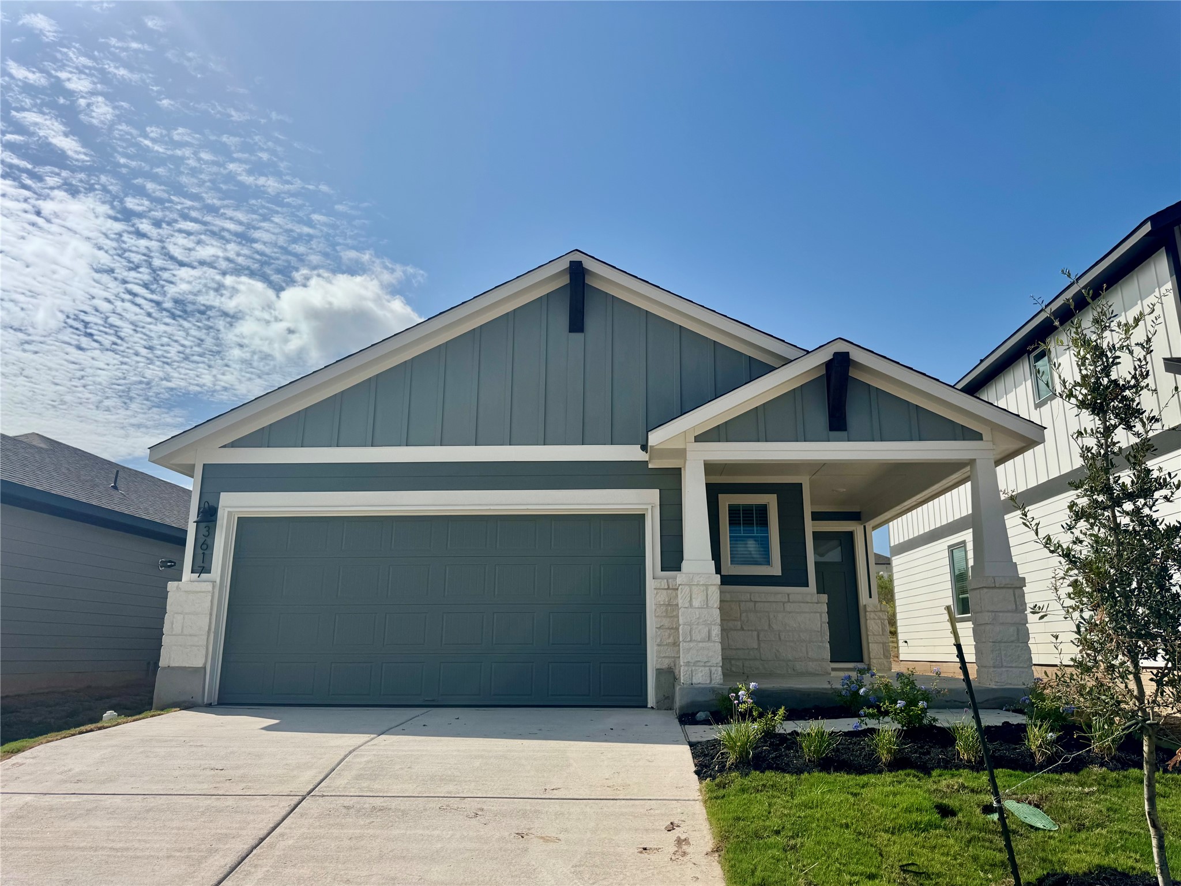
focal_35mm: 24
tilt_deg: +15.4
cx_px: 590
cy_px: 443
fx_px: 819
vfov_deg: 56.8
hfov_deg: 71.6
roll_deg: +0.3
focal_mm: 6.76
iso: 80
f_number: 1.78
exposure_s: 1/10417
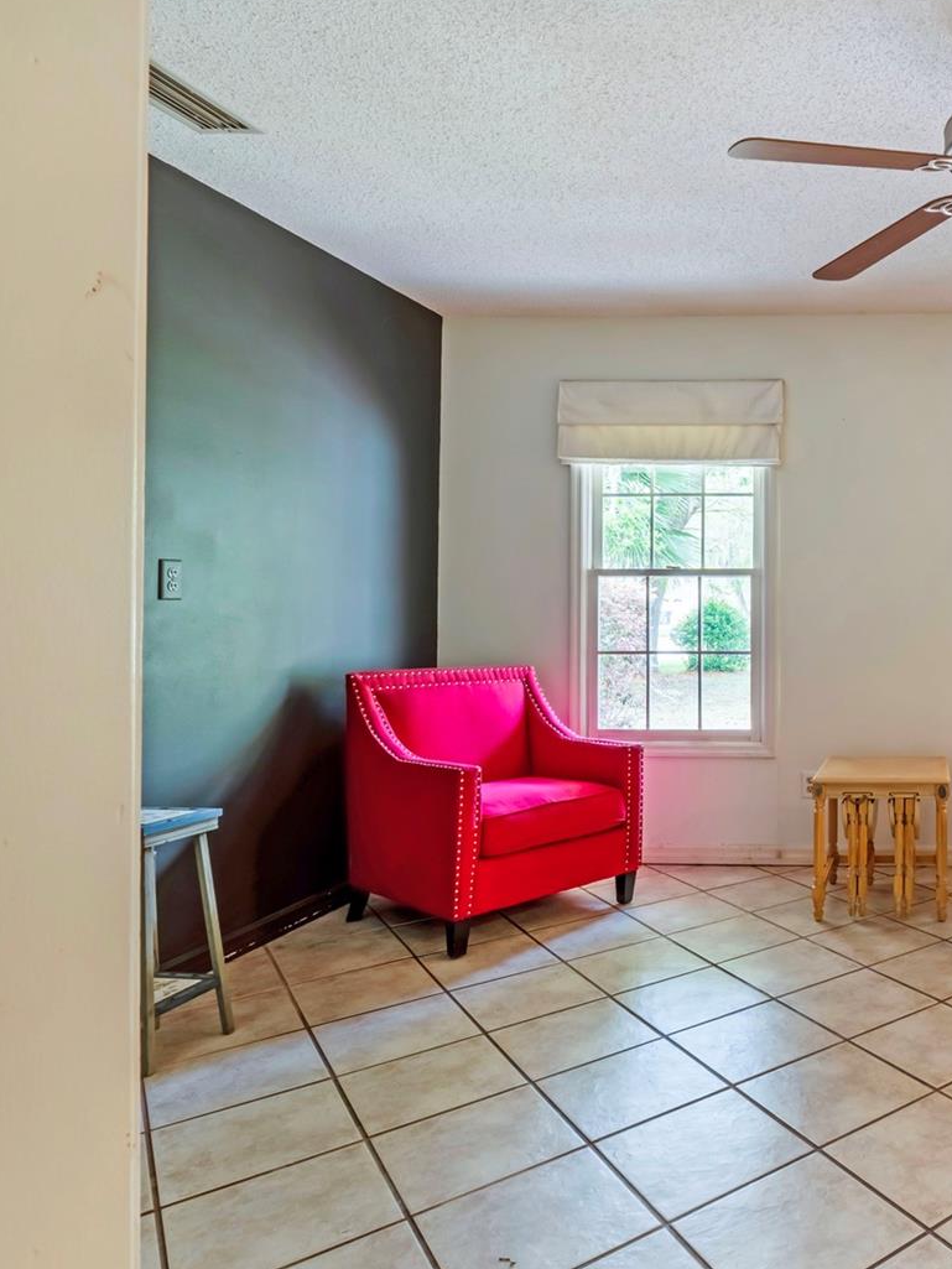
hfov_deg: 47.2
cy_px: 623
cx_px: 926
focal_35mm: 25
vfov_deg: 69.9
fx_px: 907
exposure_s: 1/25
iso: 250
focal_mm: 11
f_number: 9
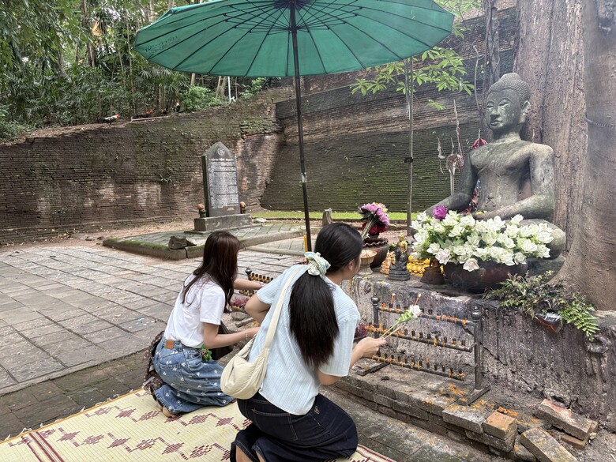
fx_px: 463
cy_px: 231
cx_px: 308
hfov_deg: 67.3
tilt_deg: -6.9
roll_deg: +2.9
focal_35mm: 26
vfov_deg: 53.1
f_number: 1.6
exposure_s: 1/121
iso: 100
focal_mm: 5.96
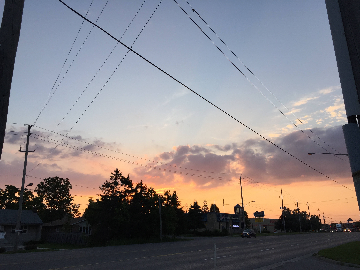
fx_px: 302
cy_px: 135
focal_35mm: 29
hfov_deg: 61.7
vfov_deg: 48.2
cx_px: 180
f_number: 2.2
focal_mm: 4.15
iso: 32
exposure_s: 1/527
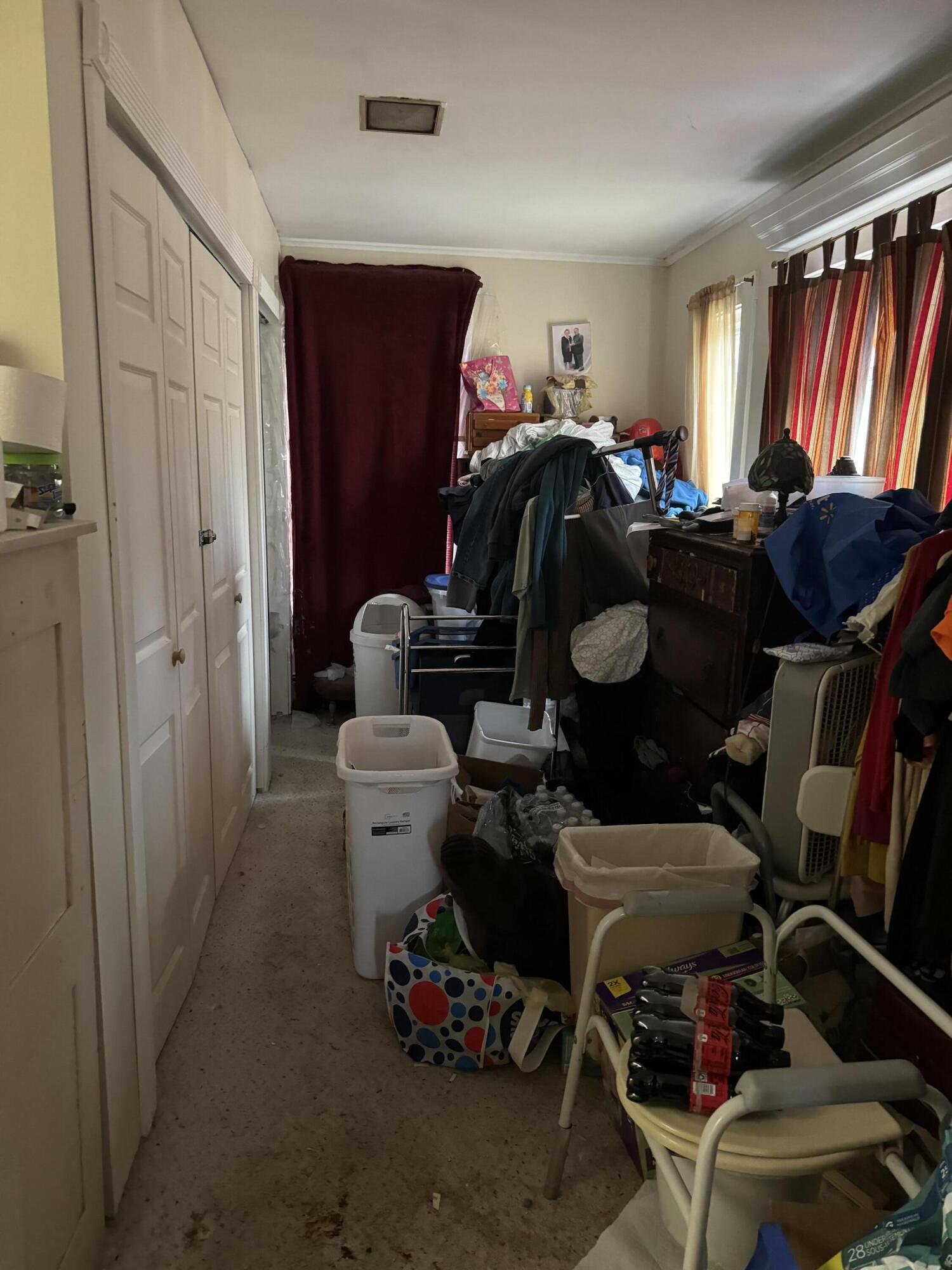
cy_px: 635
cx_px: 476
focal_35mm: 24
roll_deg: -1.5
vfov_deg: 71.6
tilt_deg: -9.0
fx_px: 880
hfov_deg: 56.8
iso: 1000
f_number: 1.78
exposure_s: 1/30
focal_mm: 6.86
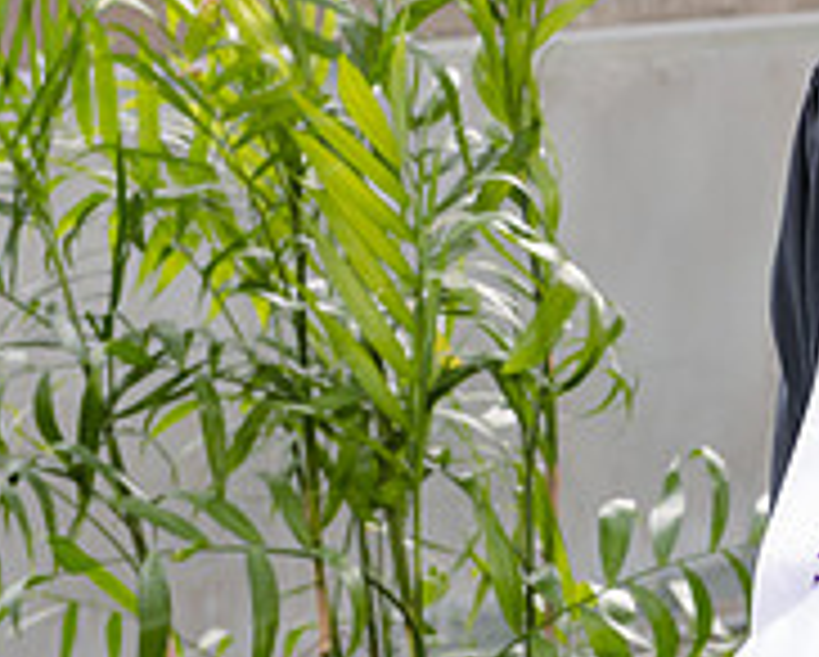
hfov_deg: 10.1
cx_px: 1166
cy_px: 92
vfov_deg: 8.3
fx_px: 4489
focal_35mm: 185
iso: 400
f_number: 5.6
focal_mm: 62
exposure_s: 1/200
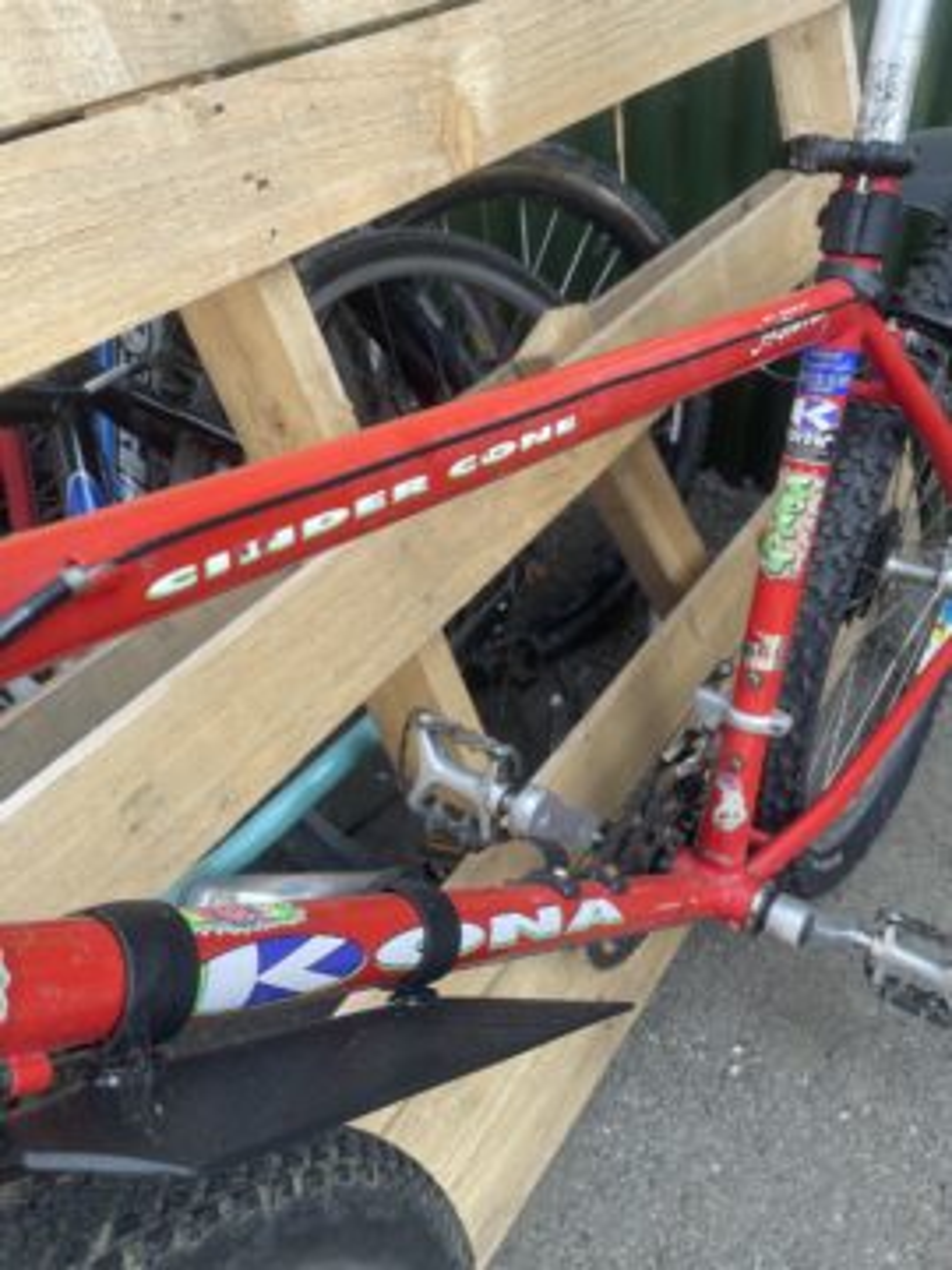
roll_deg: +7.0
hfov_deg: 53.1
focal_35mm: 26
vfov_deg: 67.3
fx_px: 953
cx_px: 476
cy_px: 635
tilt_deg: -38.4
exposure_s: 1/164
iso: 32
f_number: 1.6
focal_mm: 4.2
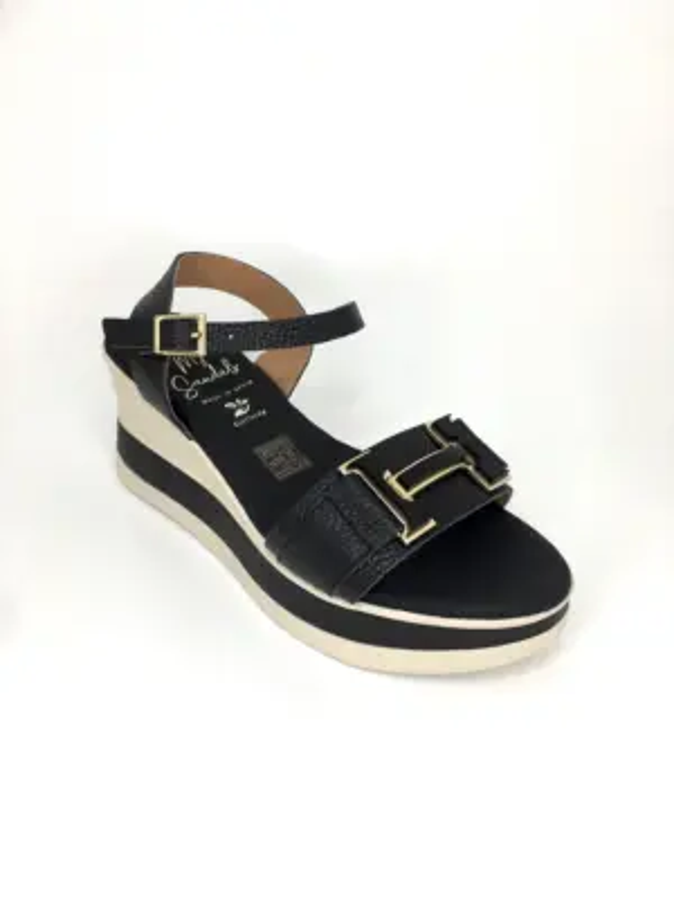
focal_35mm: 29
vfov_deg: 61.7
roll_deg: -0.7
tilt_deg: -31.5
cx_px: 337
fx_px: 753
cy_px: 450
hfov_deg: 48.2
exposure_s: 1/100
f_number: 2.2
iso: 25
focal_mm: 4.15
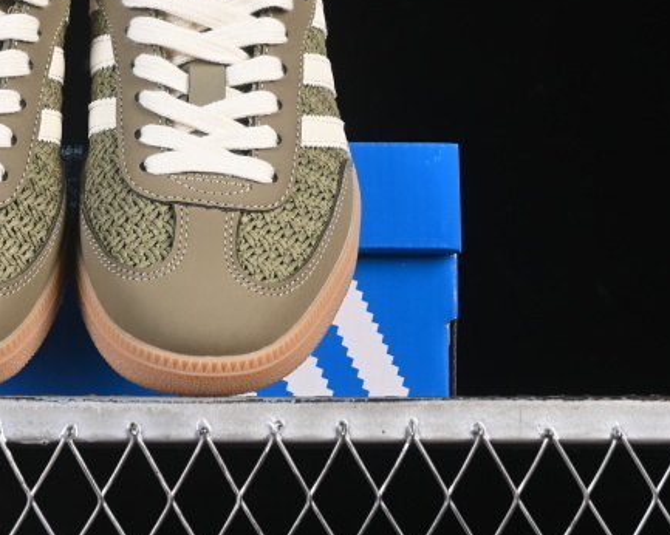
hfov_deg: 14.7
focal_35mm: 130
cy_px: 141
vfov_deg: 11.8
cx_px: 73
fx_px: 2577
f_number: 7.1
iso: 160
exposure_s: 1/80
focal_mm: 50
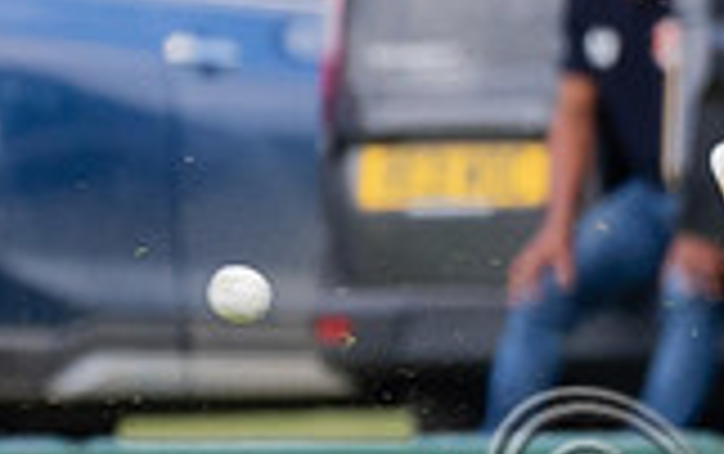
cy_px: 64
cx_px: 1670
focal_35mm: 3791
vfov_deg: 0.3
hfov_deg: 0.6
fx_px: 74880
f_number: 4
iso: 400
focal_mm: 500
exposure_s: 1/1250
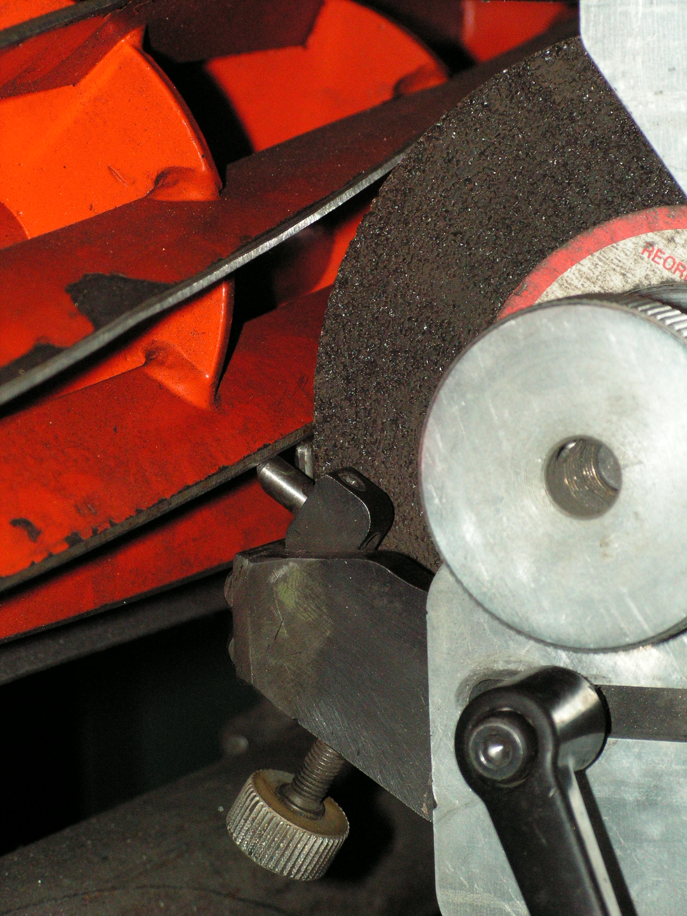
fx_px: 3122
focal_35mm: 118
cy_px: 458
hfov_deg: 12.6
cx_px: 344
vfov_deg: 16.7
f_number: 3.4
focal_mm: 19.8
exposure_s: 1/125
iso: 160
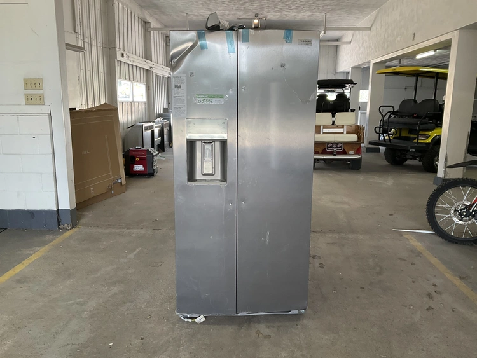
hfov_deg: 61.6
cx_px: 238
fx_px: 400
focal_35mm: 29
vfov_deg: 48.3
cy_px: 179
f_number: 1.8
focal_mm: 3
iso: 64
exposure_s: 1/120
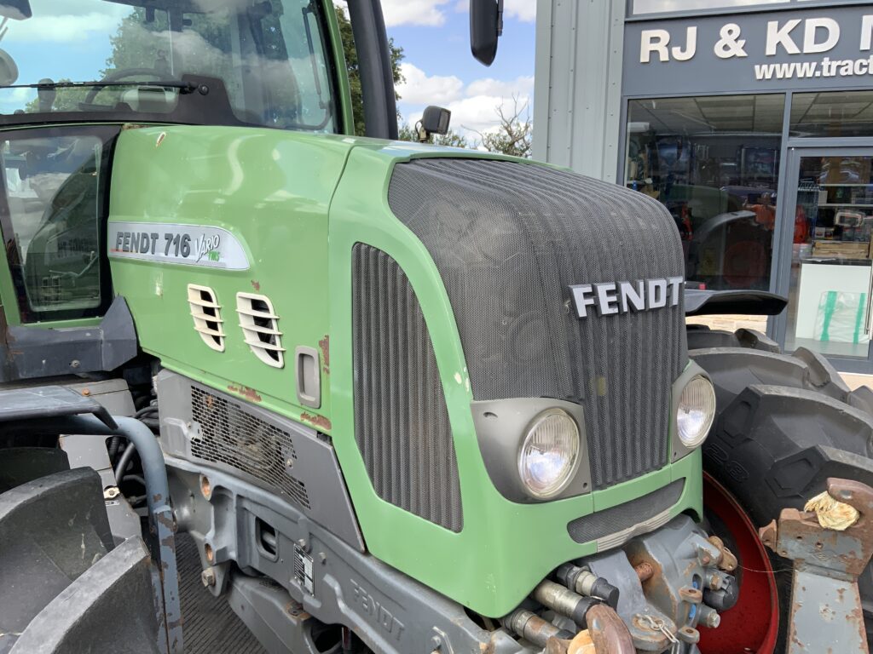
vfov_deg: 48.2
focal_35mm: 29
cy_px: 327
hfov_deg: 61.7
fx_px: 731
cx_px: 436
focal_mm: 3
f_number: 1.8
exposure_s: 1/504
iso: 16
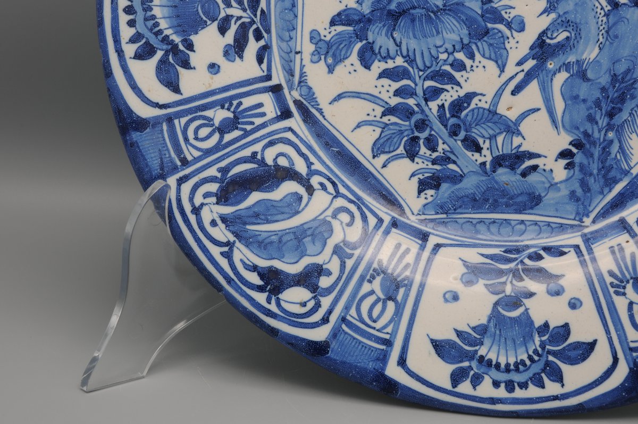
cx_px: 319
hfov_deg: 23.4
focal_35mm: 87
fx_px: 1540
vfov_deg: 15.7
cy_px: 212
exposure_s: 1/13
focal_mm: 58
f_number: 13
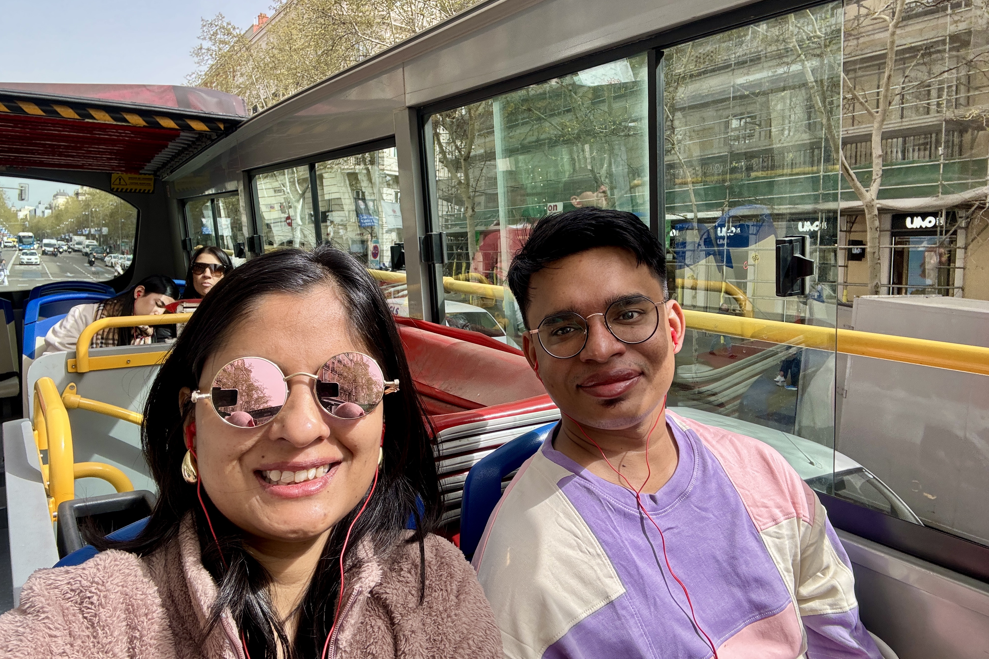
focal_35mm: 24
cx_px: 494
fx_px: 659
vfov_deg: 53.1
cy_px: 305
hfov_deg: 73.7
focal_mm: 2.69
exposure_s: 1/496
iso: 25
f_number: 1.9
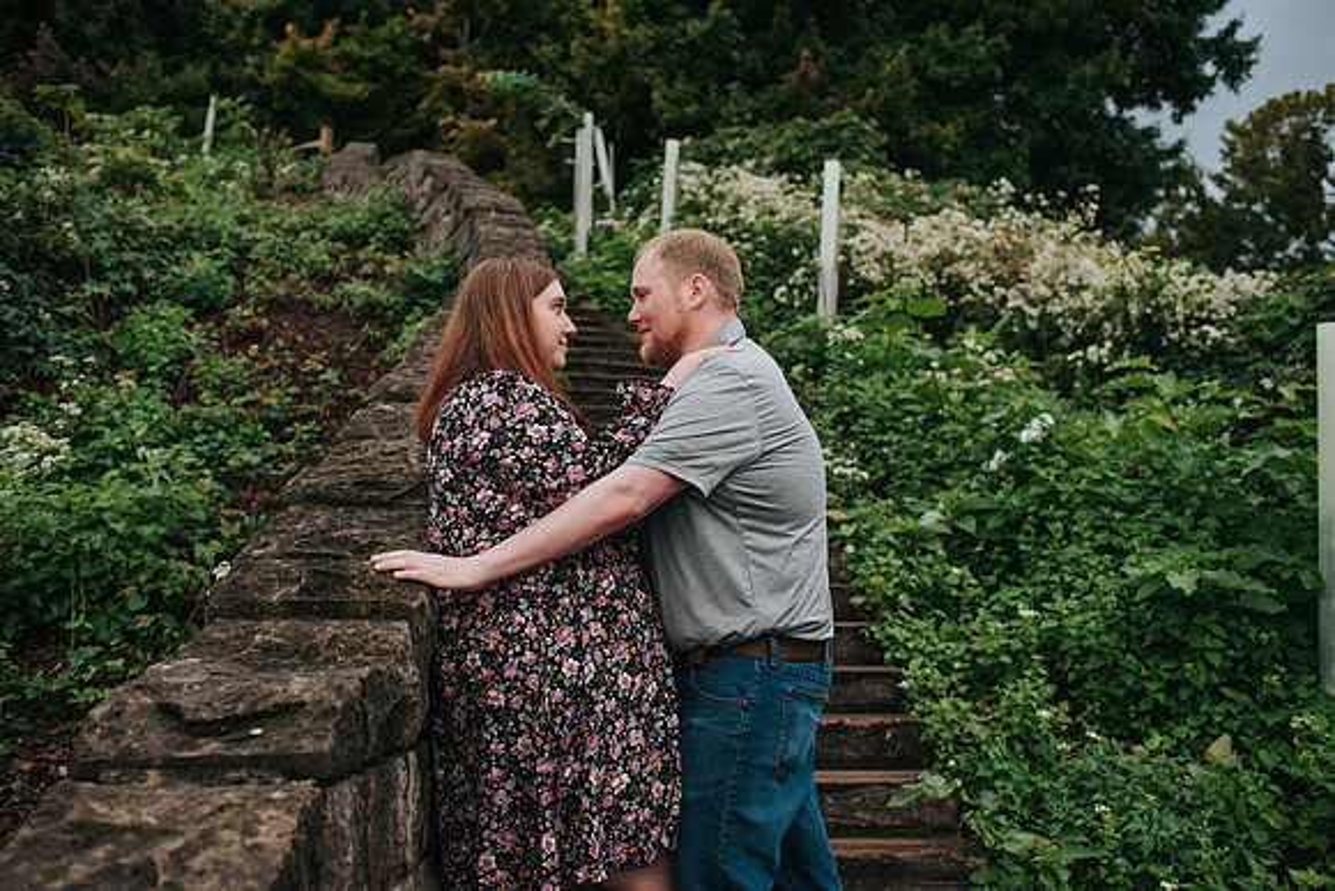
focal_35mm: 35
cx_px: 668
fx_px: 1298
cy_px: 446
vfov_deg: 37.9
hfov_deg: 54.4
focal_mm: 35
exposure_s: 1/800
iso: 1000
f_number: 3.2
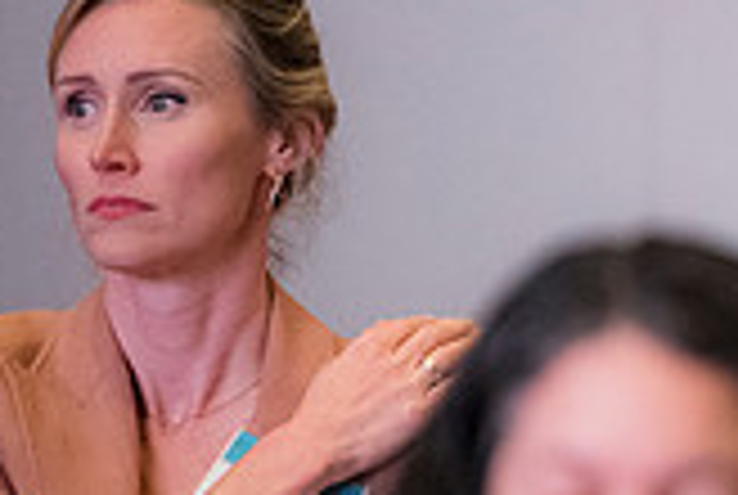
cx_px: 1274
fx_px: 14499
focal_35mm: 706
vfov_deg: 2.0
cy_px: 272
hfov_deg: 2.9
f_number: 2.8
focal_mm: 200
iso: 6400
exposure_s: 1/125
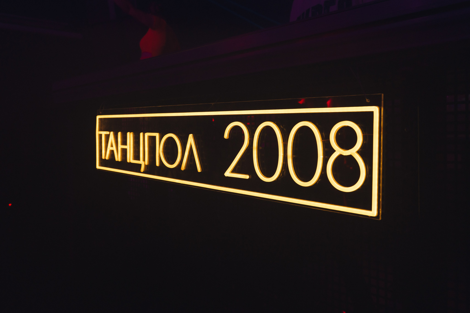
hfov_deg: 58.8
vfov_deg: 41.2
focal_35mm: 32
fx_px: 416
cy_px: 140
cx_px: 207
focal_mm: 28
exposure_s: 1/200
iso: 1250
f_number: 6.3
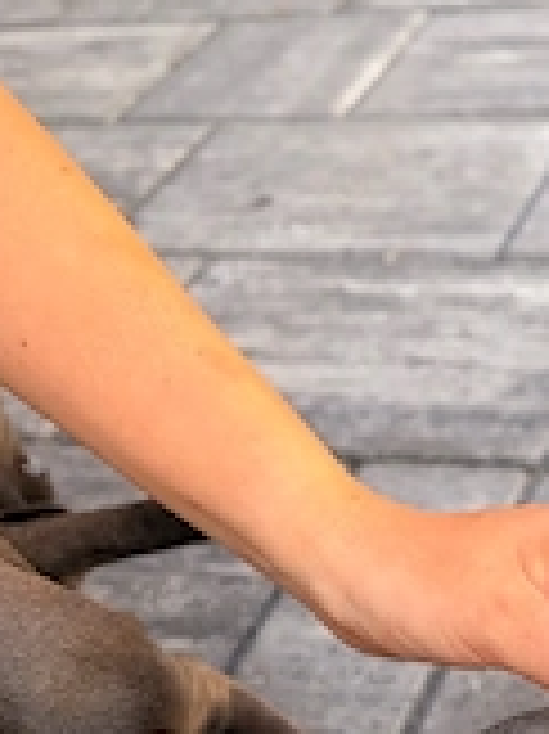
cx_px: 662
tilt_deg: -49.2
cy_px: 675
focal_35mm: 64
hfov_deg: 21.3
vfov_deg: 28.9
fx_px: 1355
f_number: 1.6
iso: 50
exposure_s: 1/381
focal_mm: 5.96
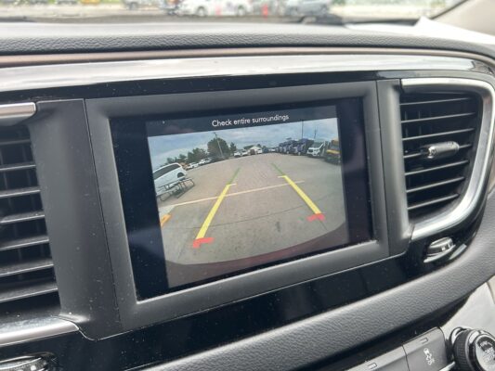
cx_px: 248
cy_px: 186
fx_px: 372
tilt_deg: -24.4
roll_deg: -1.0
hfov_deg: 67.3
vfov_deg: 53.1
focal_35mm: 26
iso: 50
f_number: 1.5
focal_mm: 5.7
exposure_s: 1/171
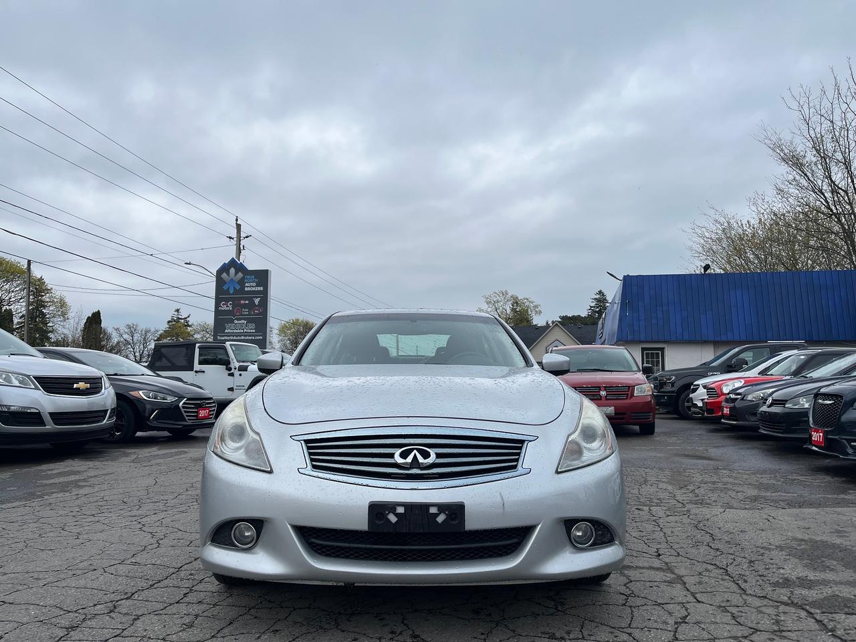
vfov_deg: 53.1
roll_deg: -1.4
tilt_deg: +6.3
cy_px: 321
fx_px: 643
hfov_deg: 67.3
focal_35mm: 26
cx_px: 428
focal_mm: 5.1
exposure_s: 1/2825
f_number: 1.6
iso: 50
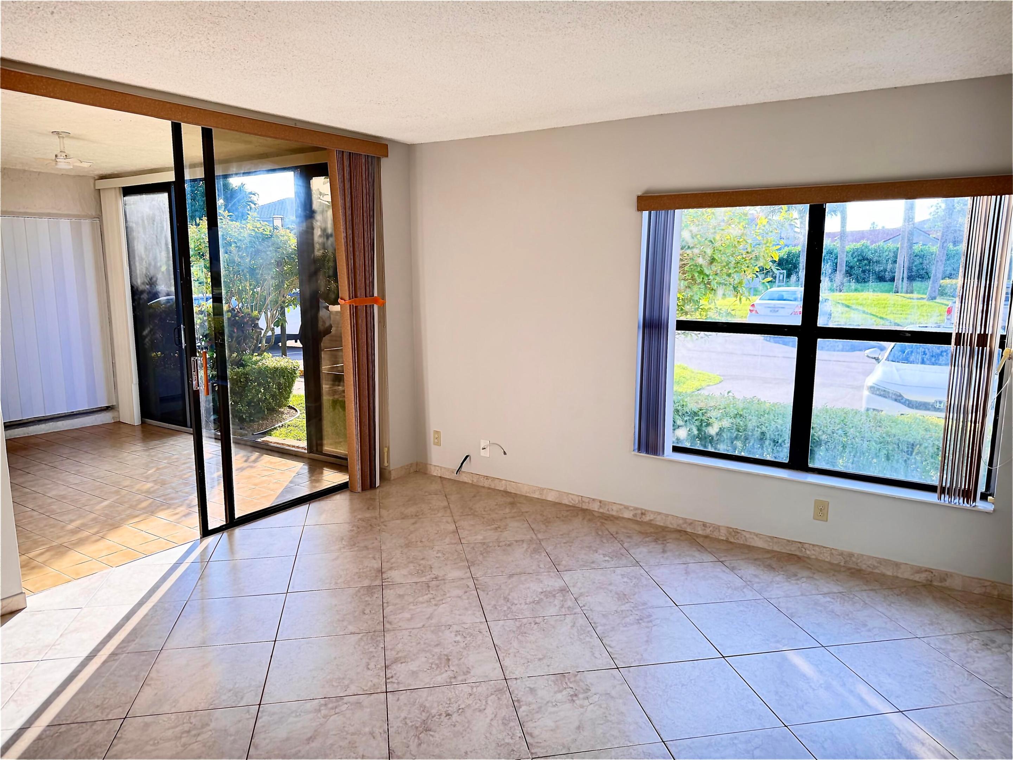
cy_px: 380
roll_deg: +0.0
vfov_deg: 56.8
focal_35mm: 24
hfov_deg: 71.6
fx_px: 702
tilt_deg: -9.5
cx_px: 506
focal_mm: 6.76
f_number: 1.78
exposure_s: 1/181
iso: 100
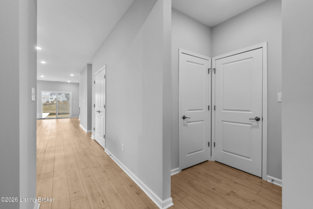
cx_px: 156
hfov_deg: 96.7
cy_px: 104
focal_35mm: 16
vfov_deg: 73.8
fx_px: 139
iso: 400
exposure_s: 1/2.5
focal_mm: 16
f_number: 11
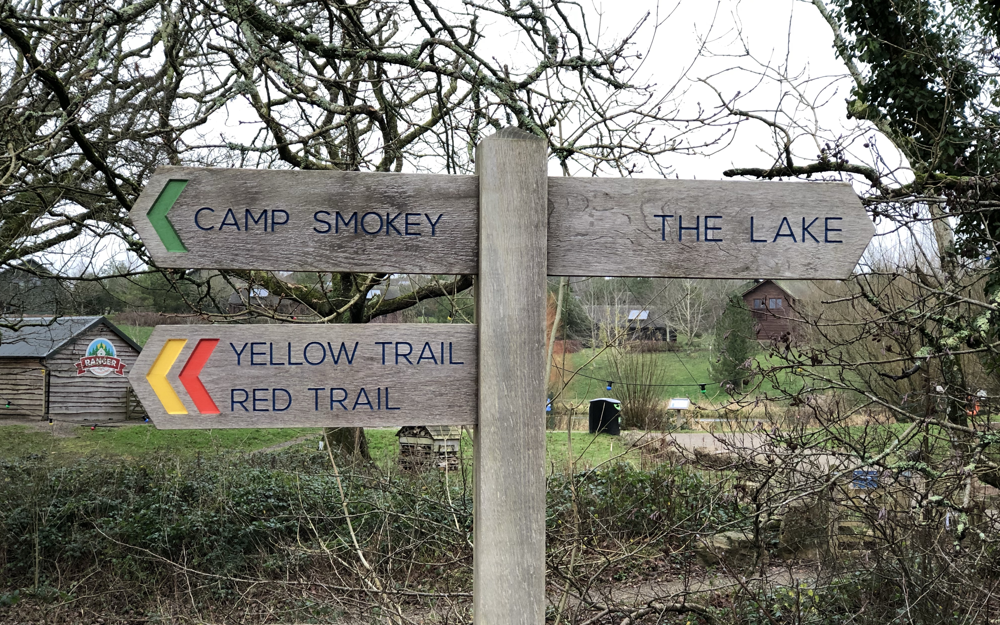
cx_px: 502
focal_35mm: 61
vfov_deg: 21.3
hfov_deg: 33.5
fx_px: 1662
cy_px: 374
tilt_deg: -0.5
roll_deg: -0.9
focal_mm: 6.6
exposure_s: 1/40
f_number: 2.8
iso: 25
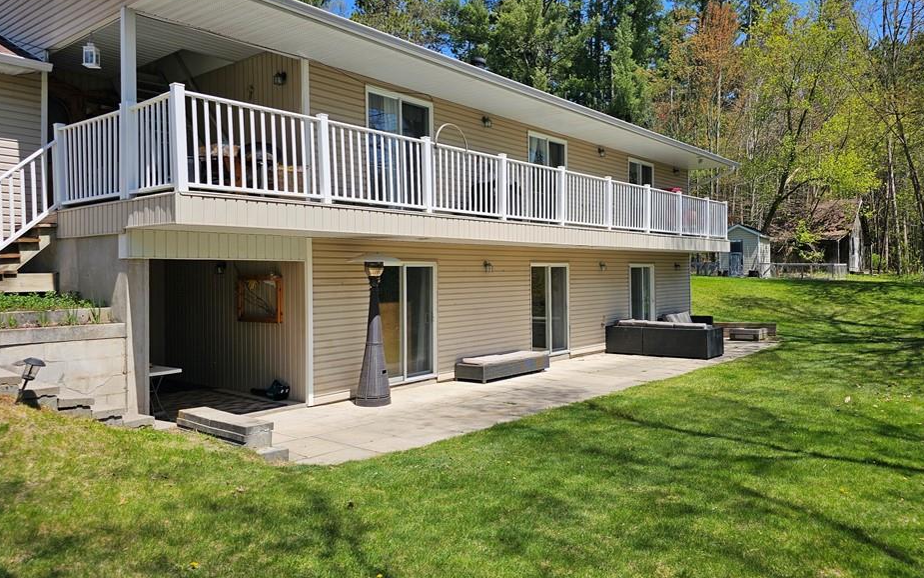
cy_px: 274
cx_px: 504
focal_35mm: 27
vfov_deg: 46.0
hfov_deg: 68.3
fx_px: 680
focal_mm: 6.3
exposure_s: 1/845
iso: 10
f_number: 1.7
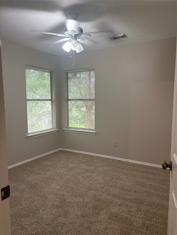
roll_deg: +0.9
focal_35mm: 26
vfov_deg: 67.3
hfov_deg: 53.1
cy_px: 118
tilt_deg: -5.7
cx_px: 88
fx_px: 177
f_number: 1.6
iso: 200
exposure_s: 1/60
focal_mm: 5.96
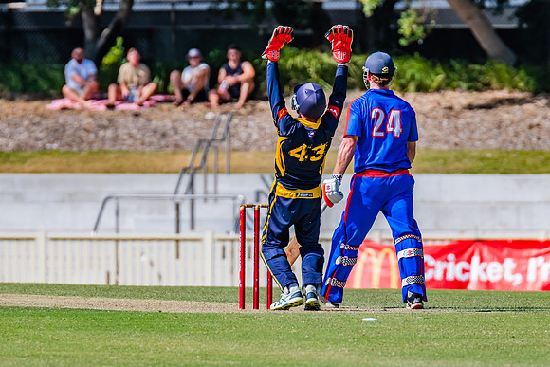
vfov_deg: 1.7
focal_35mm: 789
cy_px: 202
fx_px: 12049
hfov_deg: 2.6
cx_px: 308
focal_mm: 600
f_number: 9
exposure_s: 1/2000
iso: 640
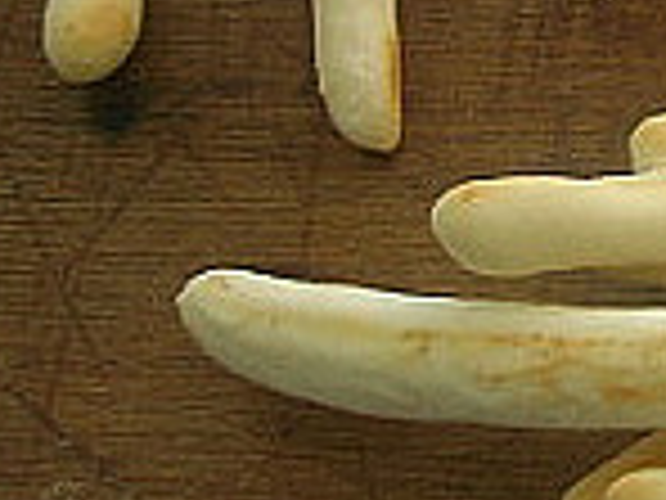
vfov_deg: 9.9
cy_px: -158
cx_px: 1197
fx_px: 2828
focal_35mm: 147
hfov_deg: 12.3
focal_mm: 5.7
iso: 50
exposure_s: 1/33.7
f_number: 2.9
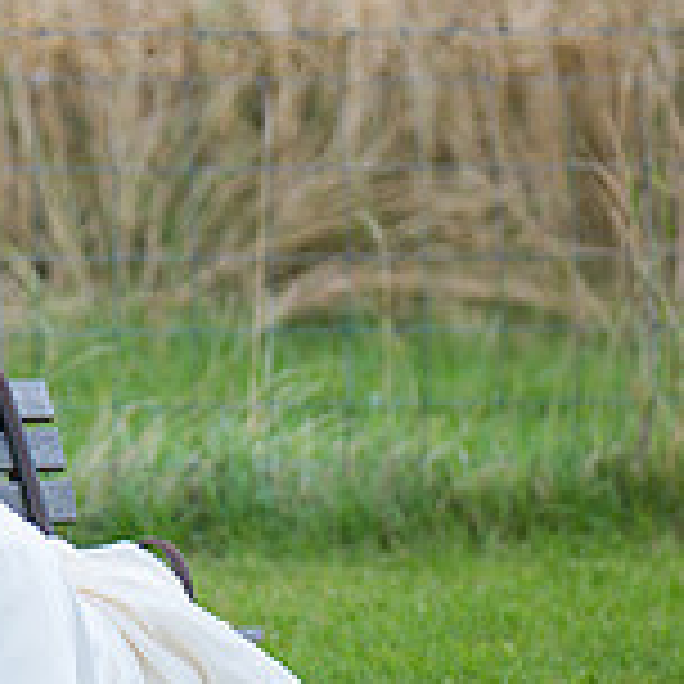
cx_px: -166
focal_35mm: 582
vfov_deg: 3.0
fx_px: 13011
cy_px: 230
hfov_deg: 3.0
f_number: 4
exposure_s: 1/1600
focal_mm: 180
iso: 400
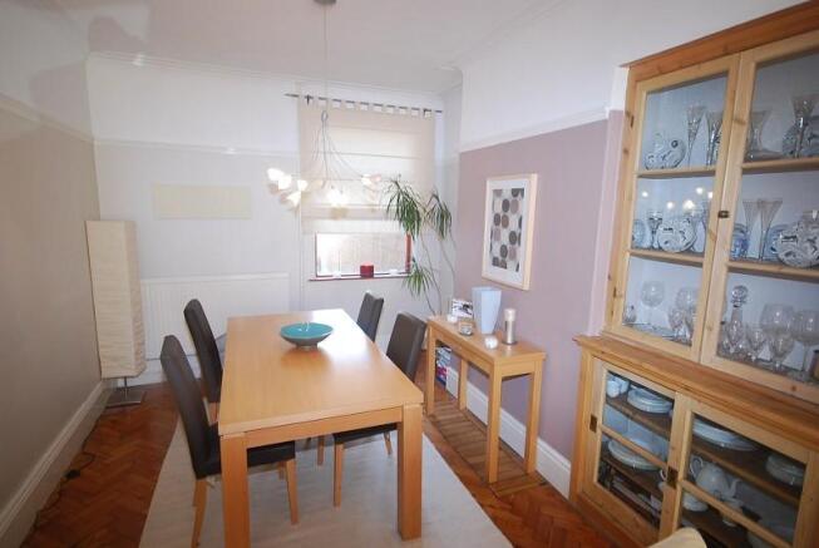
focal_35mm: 20
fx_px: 444
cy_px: 274
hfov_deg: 85.4
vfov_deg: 63.4
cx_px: 410
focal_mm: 13
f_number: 4.5
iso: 400
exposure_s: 1/20
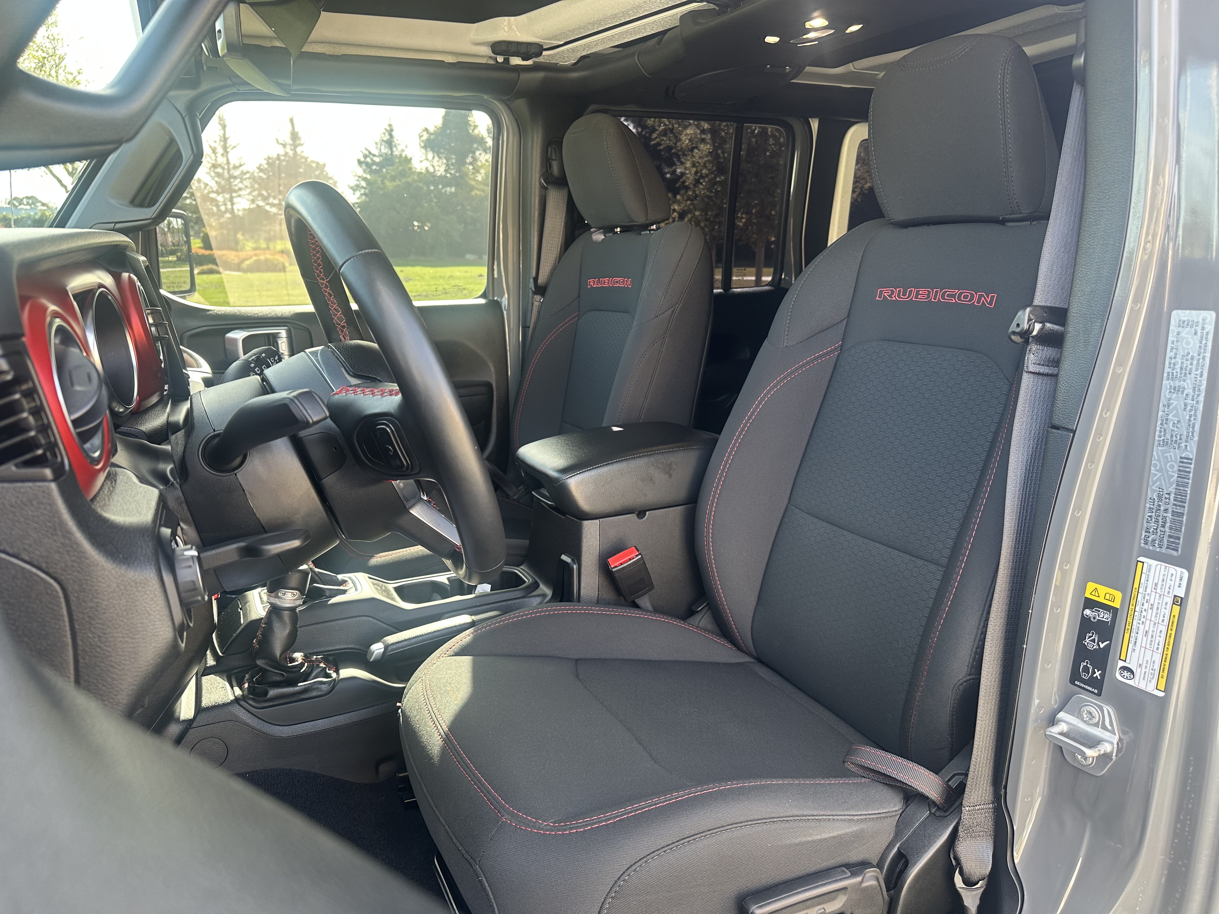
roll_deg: -1.2
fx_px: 845
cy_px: 457
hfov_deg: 71.6
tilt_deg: -13.7
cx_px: 610
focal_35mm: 24
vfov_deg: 56.8
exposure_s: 1/121
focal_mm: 6.86
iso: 100
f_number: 1.78
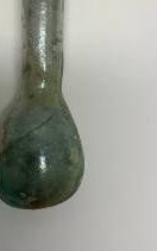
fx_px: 465
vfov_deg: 29.9
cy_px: 80
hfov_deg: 19.1
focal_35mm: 68
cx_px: 55
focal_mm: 3.3
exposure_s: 1/120
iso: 80
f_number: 2.4
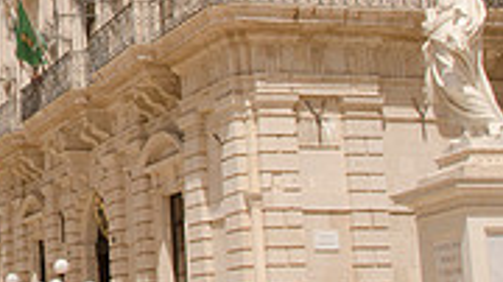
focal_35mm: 91
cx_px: -59
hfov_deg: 22.1
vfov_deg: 13.0
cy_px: -25
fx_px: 1213
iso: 400
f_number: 14
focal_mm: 18
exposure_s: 1/800
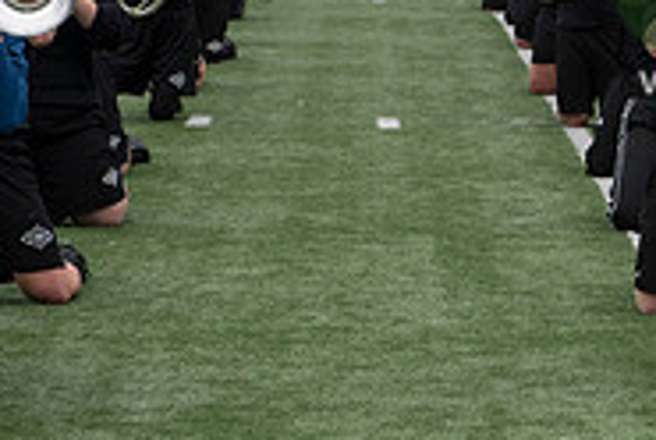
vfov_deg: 6.3
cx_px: 883
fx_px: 3997
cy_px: -44
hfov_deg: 9.2
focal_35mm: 219
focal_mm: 70
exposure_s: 1/2500
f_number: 5.6
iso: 640
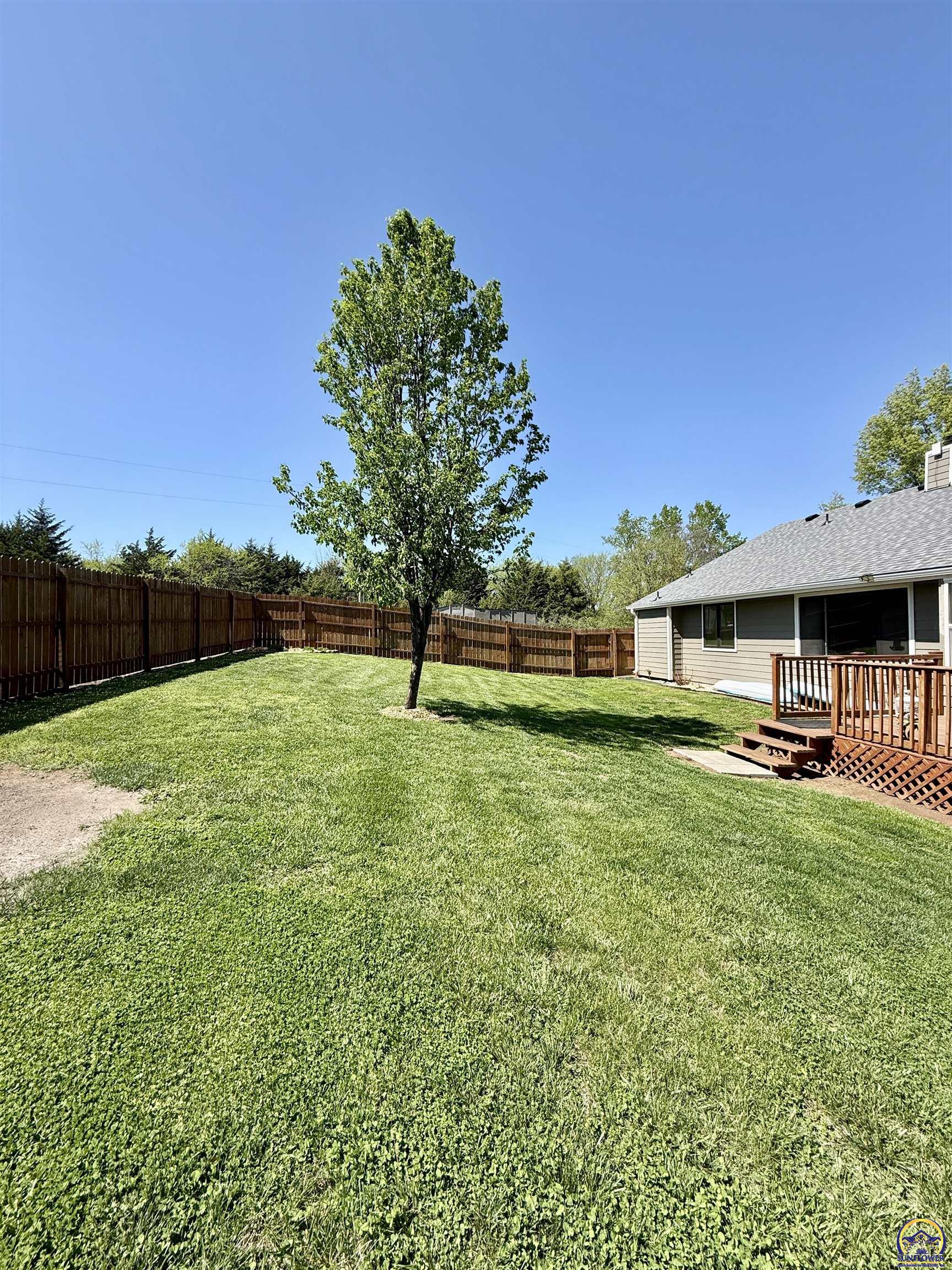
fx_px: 513
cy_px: 635
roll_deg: +0.2
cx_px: 476
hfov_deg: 85.7
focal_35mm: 14
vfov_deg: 102.1
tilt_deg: +1.0
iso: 50
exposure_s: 1/1189
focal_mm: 2.22
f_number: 2.2
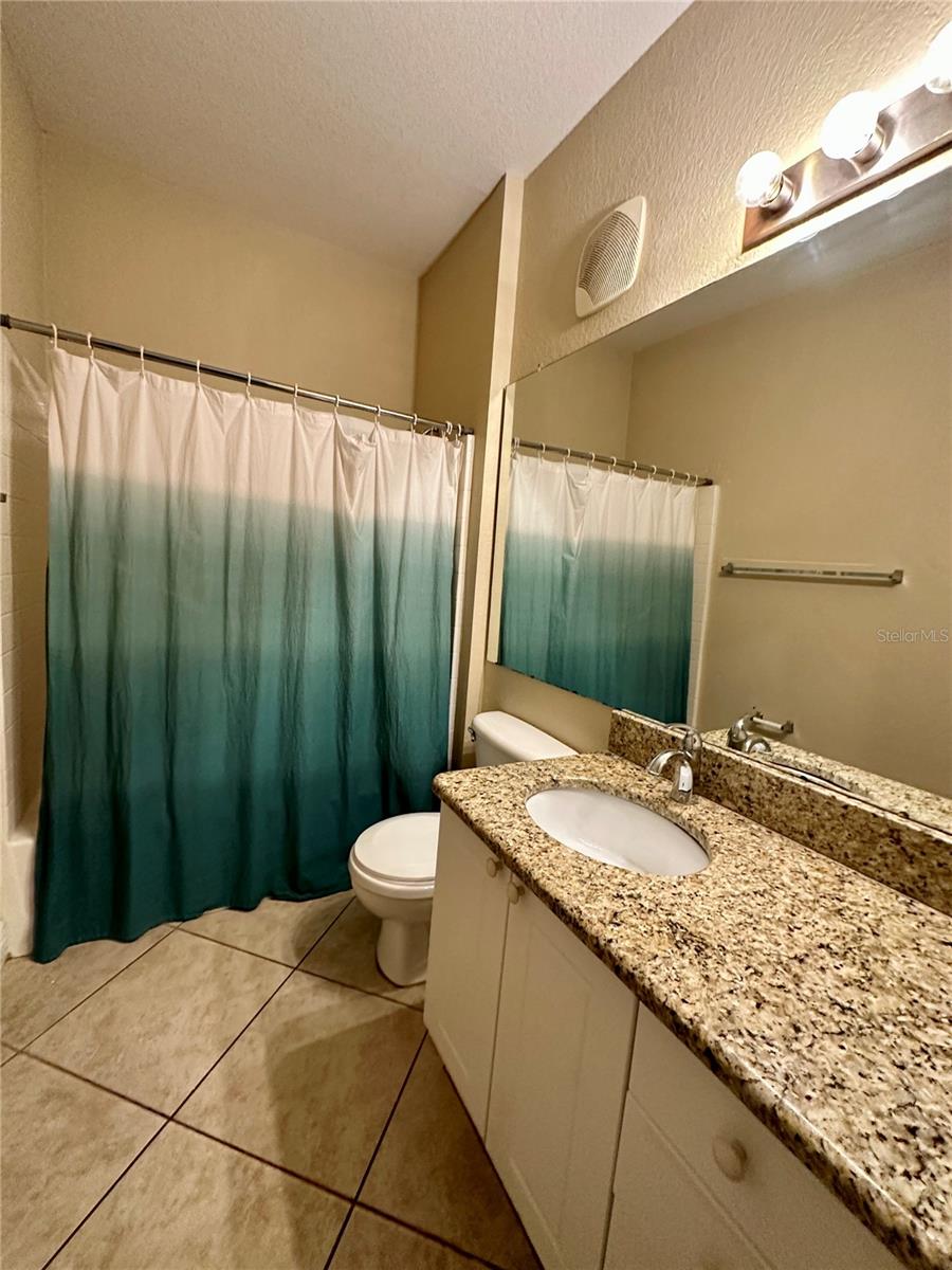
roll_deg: -3.5
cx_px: 476
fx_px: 513
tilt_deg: -5.0
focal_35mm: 14
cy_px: 635
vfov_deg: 102.1
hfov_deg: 85.7
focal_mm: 2.22
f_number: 2.2
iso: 320
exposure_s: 1/60
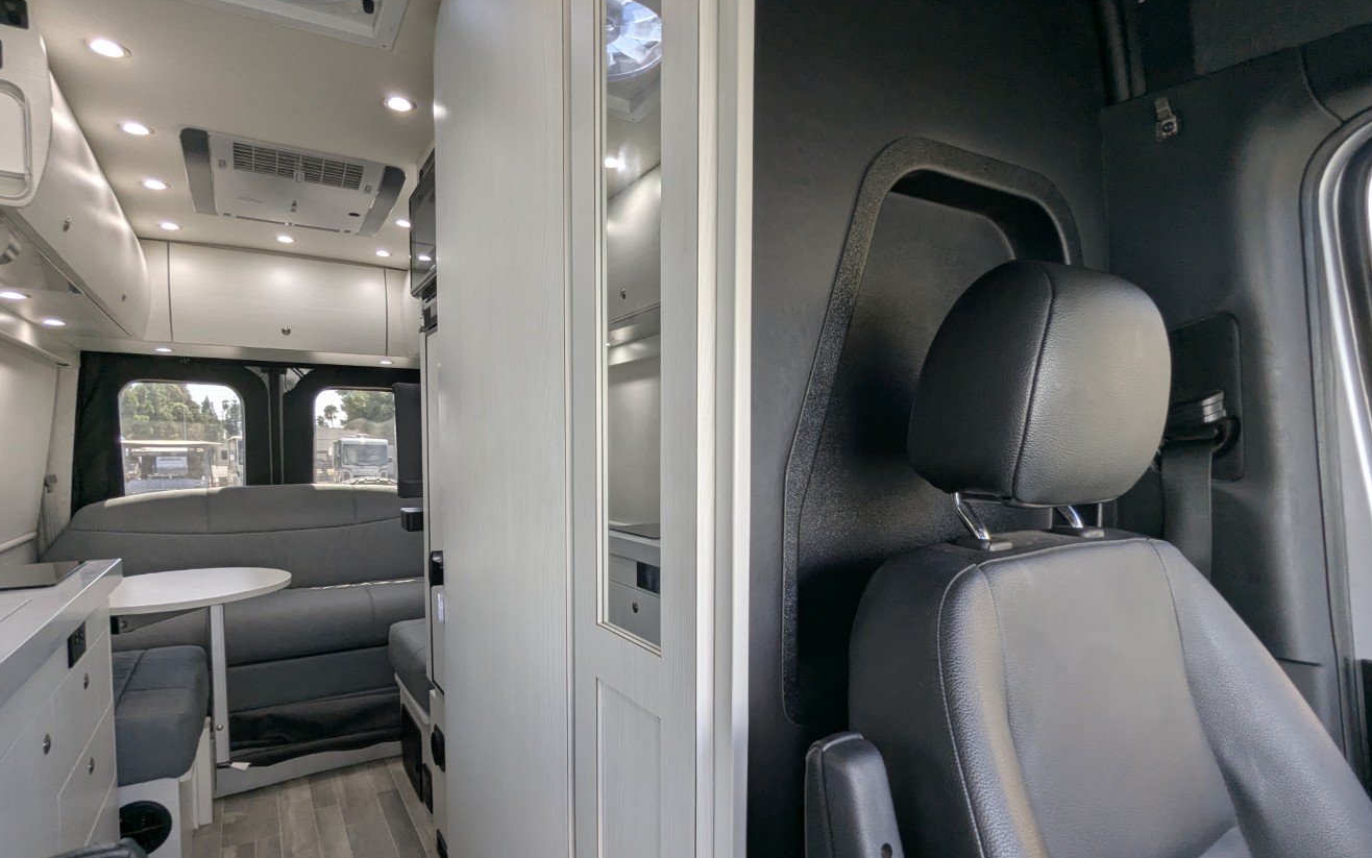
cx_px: 652
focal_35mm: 18
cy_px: 487
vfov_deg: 64.7
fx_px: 673
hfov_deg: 91.0
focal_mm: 2.35
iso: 149
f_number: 2.2
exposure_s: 1/155
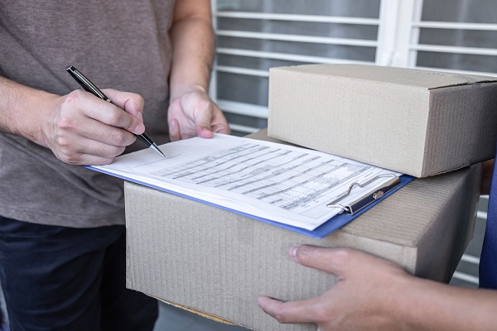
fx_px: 497
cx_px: 248
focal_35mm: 36
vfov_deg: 36.9
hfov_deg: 53.1
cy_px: 166
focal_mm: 24.3
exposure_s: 1/80
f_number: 3.2
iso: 200
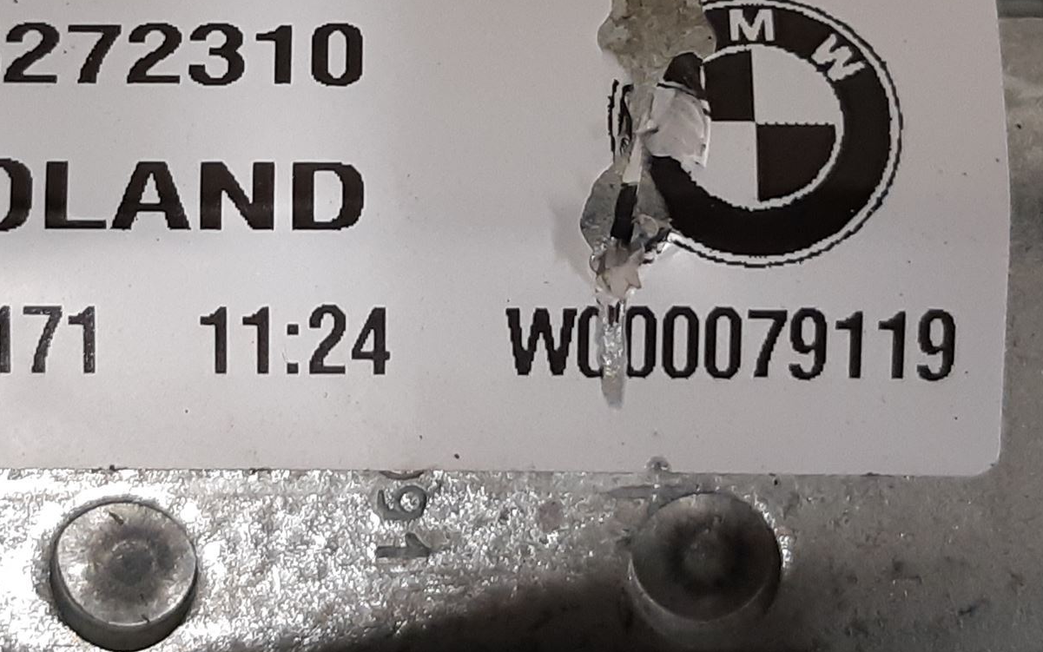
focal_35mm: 47
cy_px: 115
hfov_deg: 42.2
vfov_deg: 26.8
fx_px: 1336
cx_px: 360
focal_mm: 3.93
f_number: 1.7
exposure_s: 1/50
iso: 160
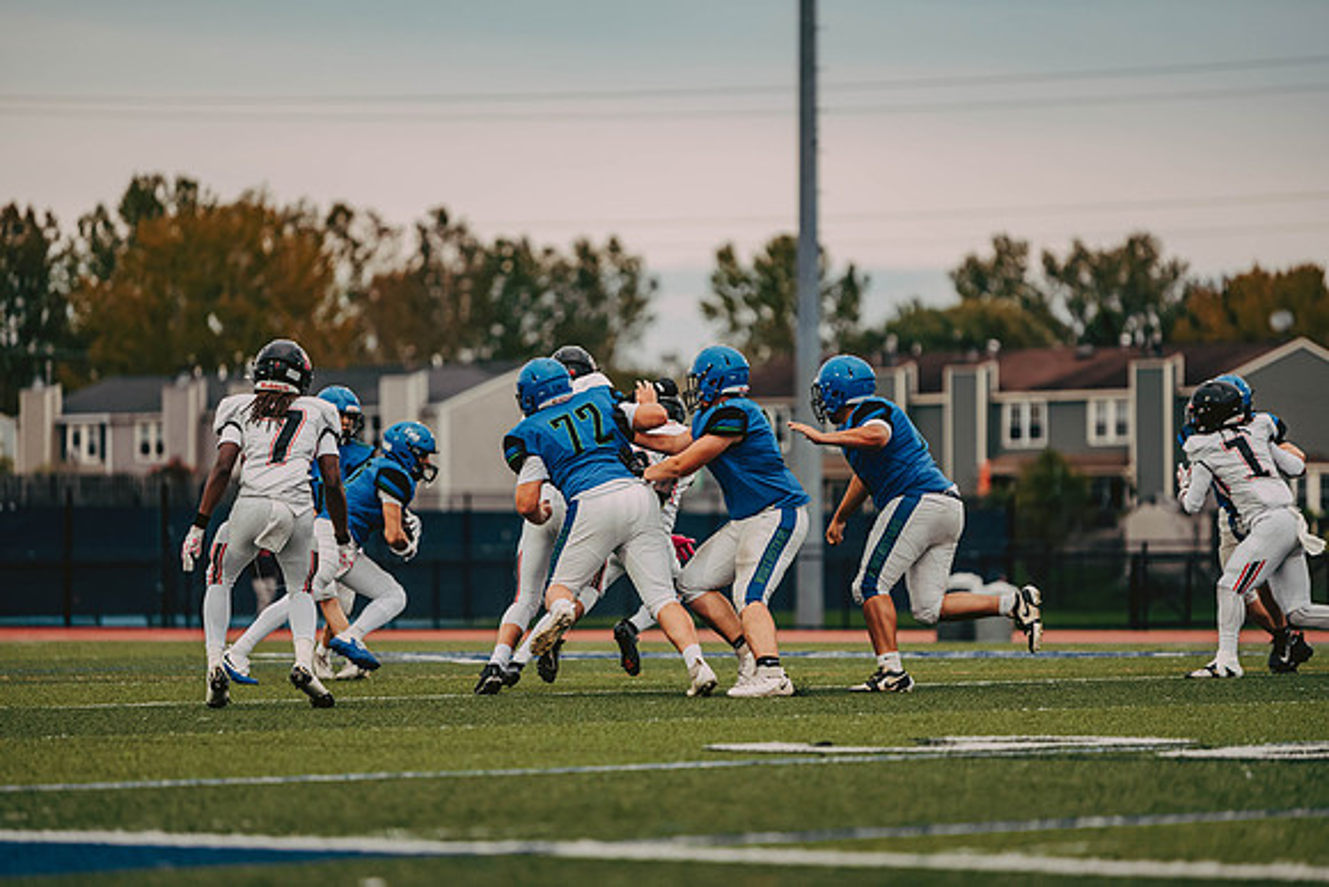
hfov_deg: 10.3
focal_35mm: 200
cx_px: 664
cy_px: 444
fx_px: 7385
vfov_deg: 6.9
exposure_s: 1/500
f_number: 2.8
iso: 800
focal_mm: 200
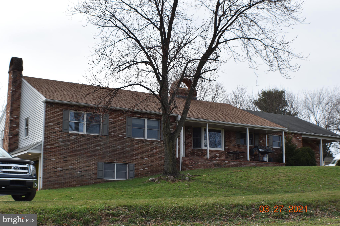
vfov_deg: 18.2
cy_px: 113
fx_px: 708
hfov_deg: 27.0
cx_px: 170
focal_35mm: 75
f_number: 8
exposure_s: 1/250
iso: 110
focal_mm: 50
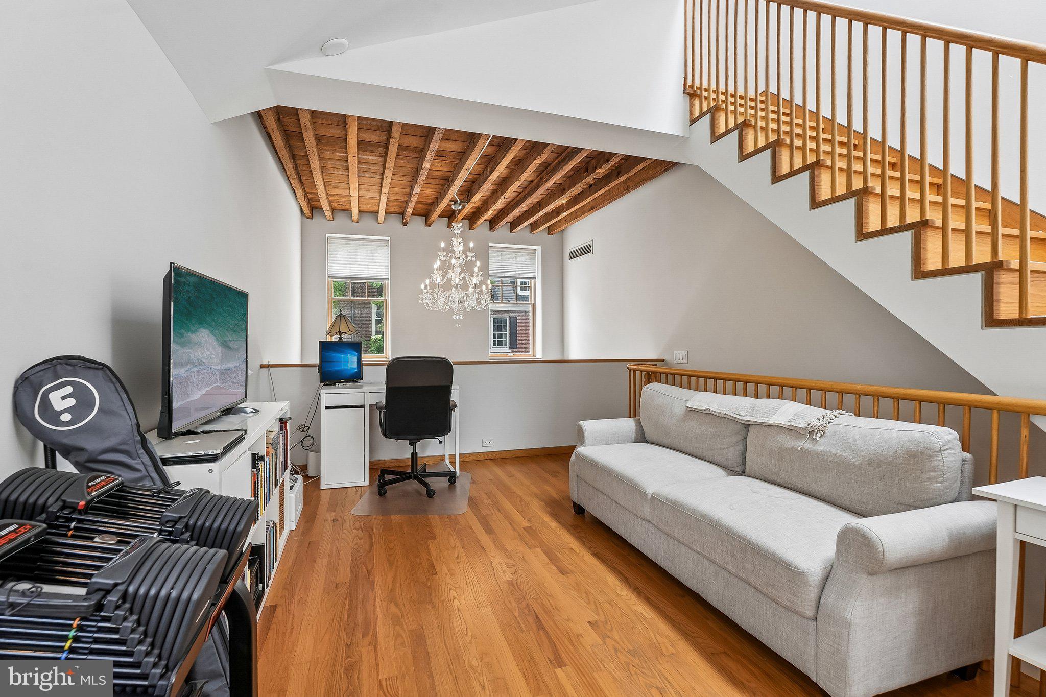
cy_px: 348
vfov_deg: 73.7
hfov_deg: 96.7
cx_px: 523
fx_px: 465
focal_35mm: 16
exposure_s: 1/60
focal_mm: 16
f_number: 8
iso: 400
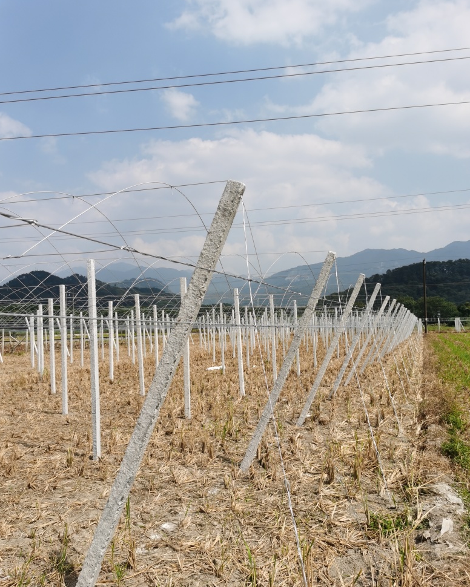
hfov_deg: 50.0
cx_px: 233
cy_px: 319
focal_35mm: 29
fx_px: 504
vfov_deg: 60.3
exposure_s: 1/4237
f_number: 1.6
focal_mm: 5.56
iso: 50
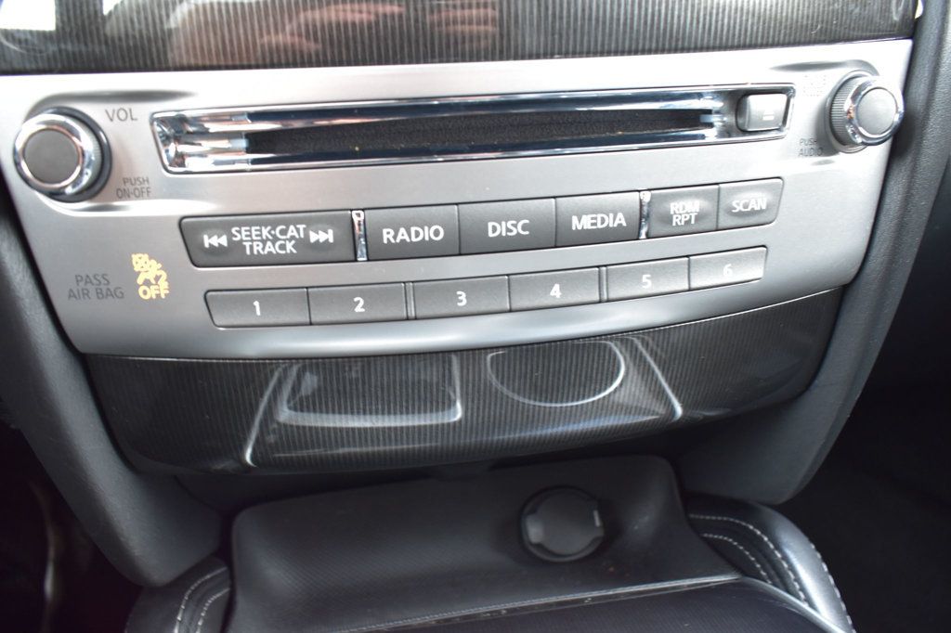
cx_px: 476
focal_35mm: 30
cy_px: 316
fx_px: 792
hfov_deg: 61.9
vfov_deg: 43.6
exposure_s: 1/15
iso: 1100
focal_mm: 20
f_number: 6.3
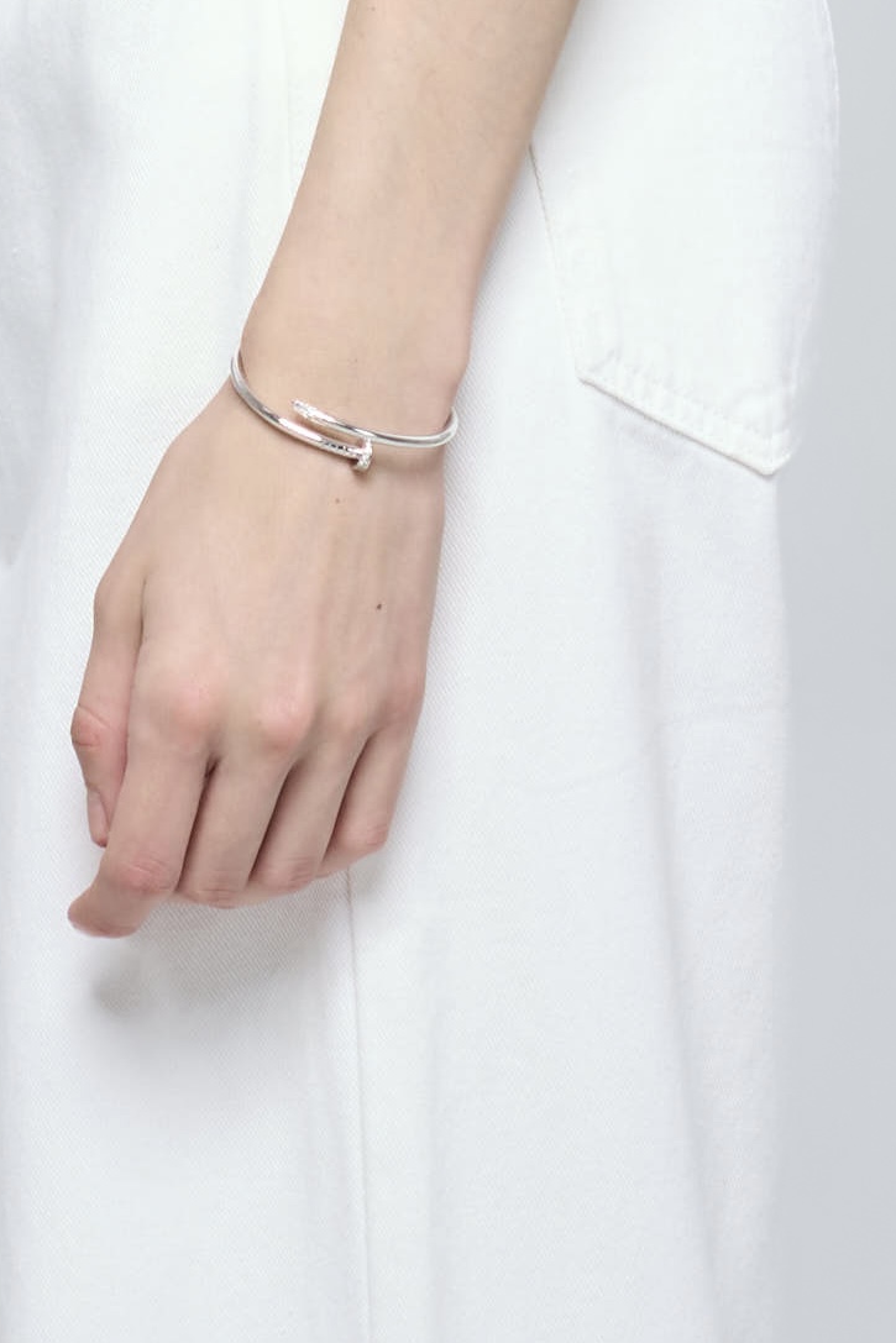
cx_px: 292
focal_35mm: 485
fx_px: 18099
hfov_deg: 2.8
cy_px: 292
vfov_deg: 4.2
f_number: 8
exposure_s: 1/125
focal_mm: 85
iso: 200
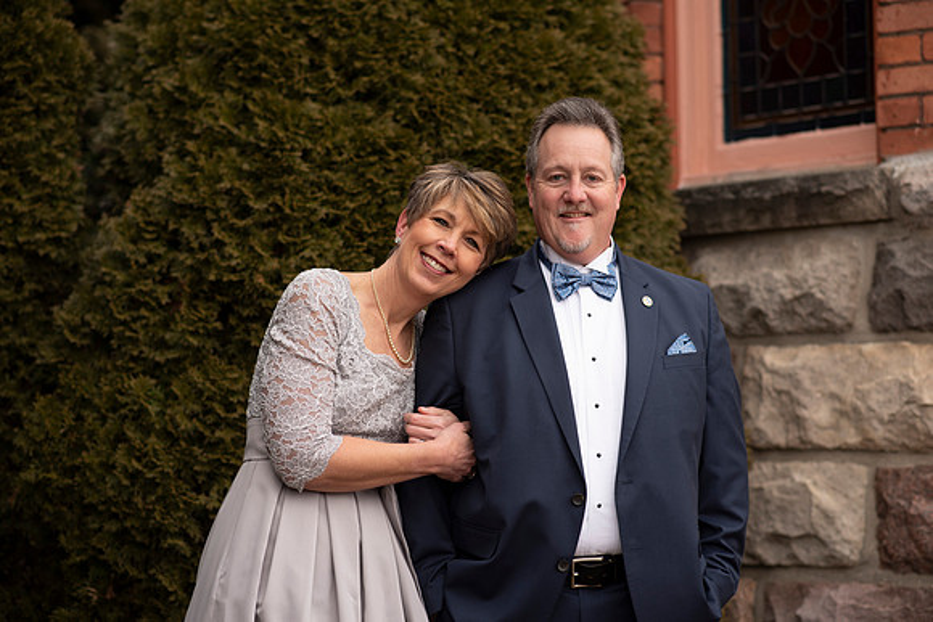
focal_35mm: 85
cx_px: 466
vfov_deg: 16.1
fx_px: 2203
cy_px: 311
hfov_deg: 23.9
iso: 100
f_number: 2.5
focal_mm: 85
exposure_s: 1/125
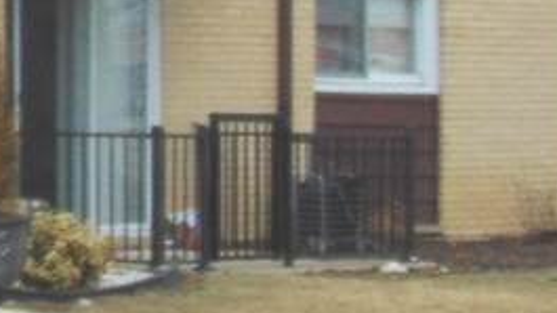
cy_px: -74
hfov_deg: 9.0
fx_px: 3264
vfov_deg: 5.5
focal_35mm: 221
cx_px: -671
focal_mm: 7.6
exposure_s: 1/800
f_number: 3.3
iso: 80
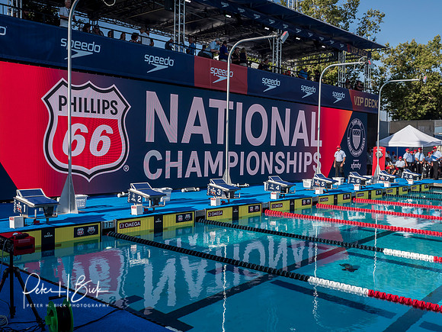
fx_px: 485
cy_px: 166
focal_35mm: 38
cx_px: 221
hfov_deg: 49.0
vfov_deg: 37.7
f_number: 6.3
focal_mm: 19
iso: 400
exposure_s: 1/1250
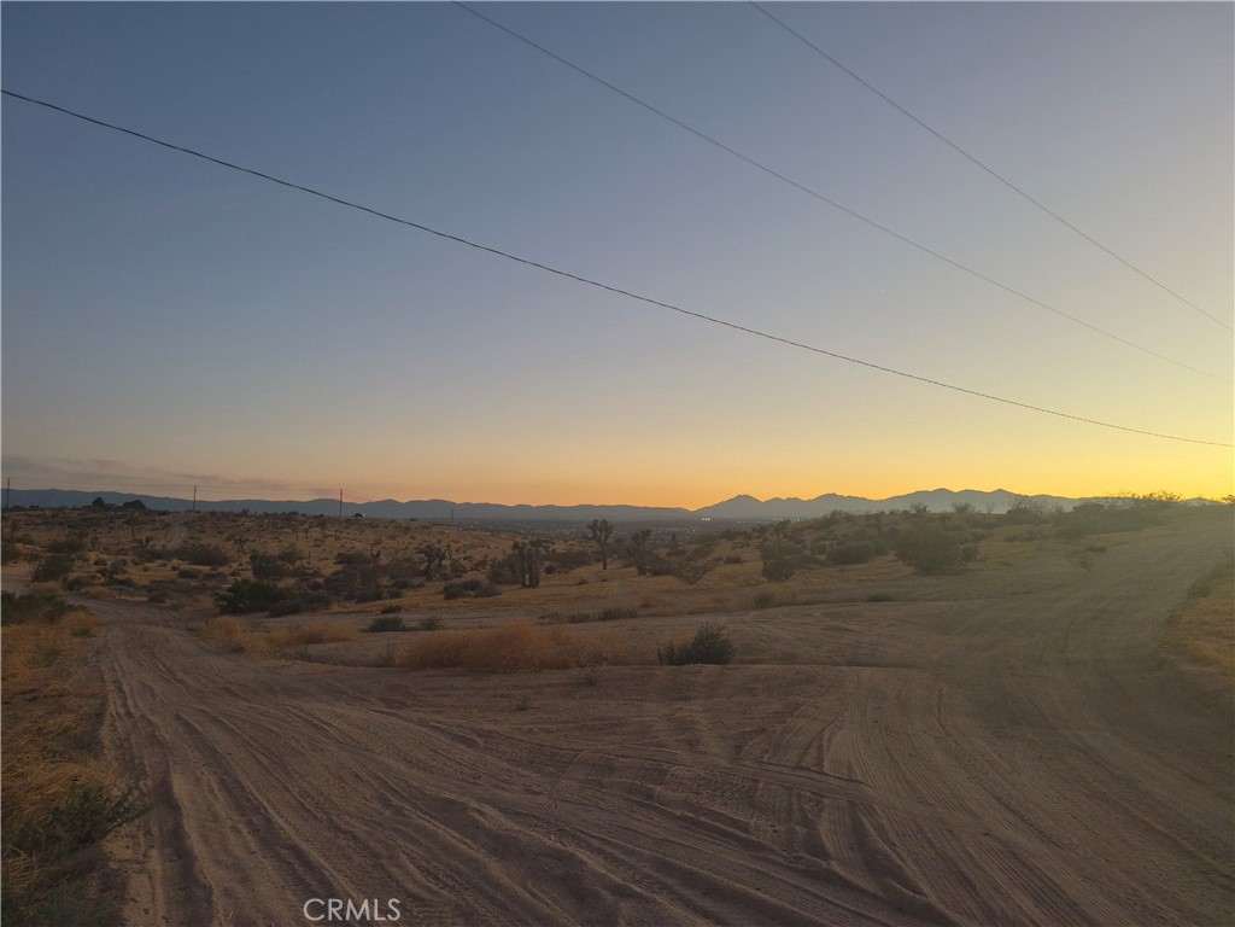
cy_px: 464
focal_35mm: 23
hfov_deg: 73.9
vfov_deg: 58.9
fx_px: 821
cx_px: 618
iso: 200
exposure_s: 1/180
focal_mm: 5.4
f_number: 1.8
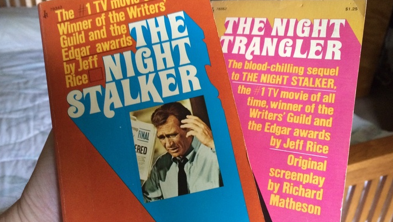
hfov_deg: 58.0
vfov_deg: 34.6
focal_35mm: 34
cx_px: 198
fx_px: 354
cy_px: 124
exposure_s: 1/17
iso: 320
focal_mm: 4.12
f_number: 2.2
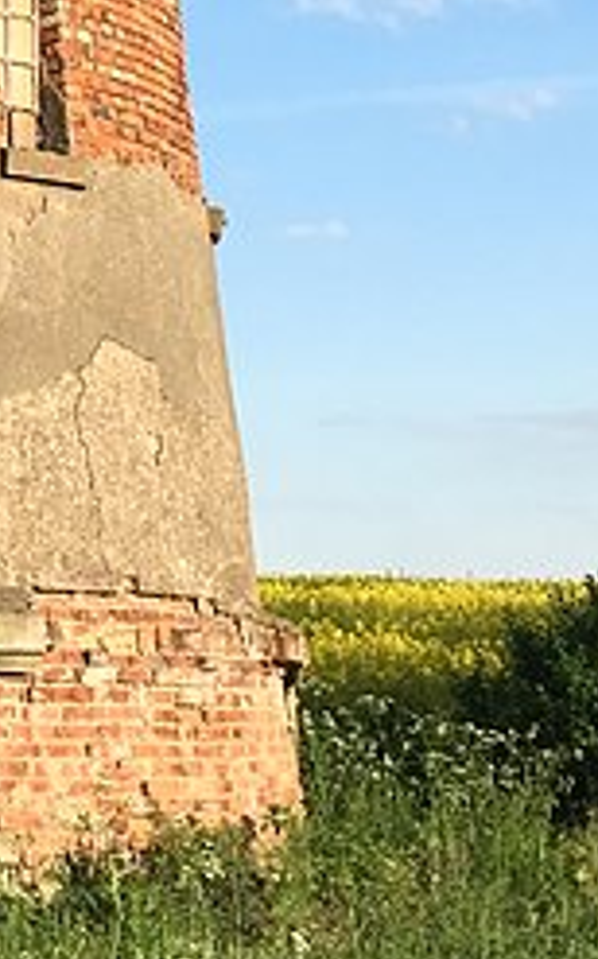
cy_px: -307
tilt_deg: +18.2
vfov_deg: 17.4
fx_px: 2926
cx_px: -266
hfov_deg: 11.3
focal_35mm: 112
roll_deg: +0.1
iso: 25
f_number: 2.2
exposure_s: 1/1099
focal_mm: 4.15
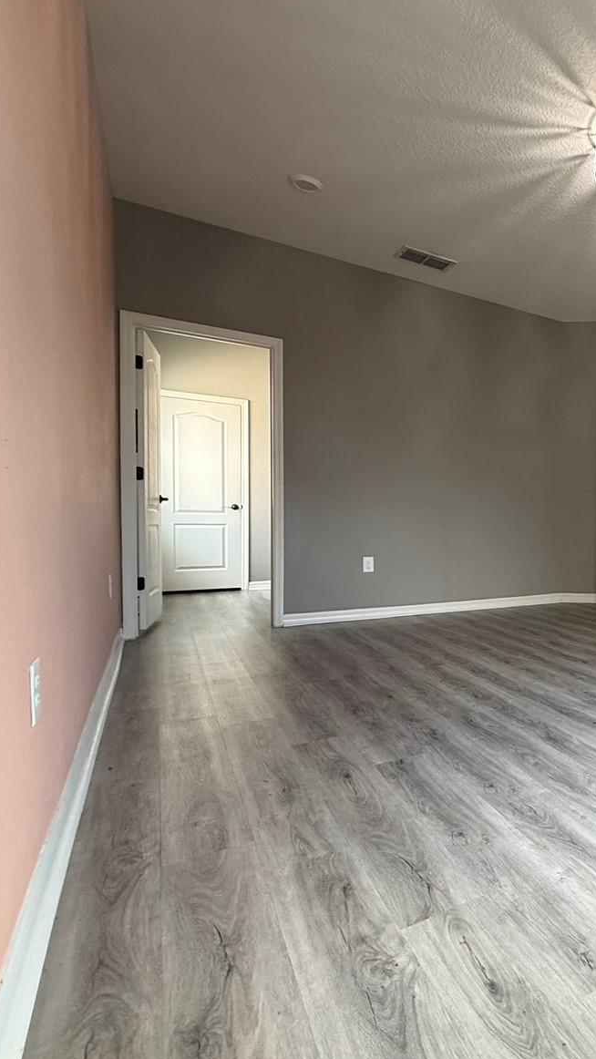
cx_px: 650
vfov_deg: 83.8
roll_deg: -0.5
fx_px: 590
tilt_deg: -0.5
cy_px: 539
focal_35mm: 21
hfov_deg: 42.6
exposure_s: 1/60
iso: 250
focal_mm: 2.22
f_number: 2.2
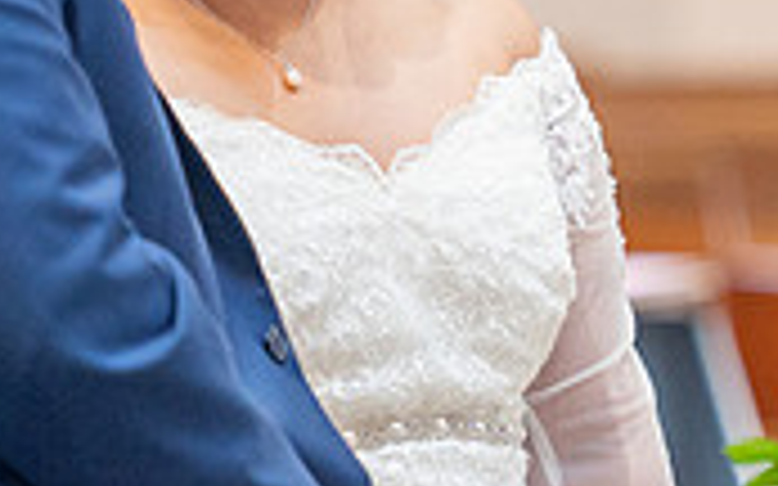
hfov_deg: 3.3
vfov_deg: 2.0
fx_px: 13650
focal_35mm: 644
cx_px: 474
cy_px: -102
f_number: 2.8
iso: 1600
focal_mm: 155
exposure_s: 1/200
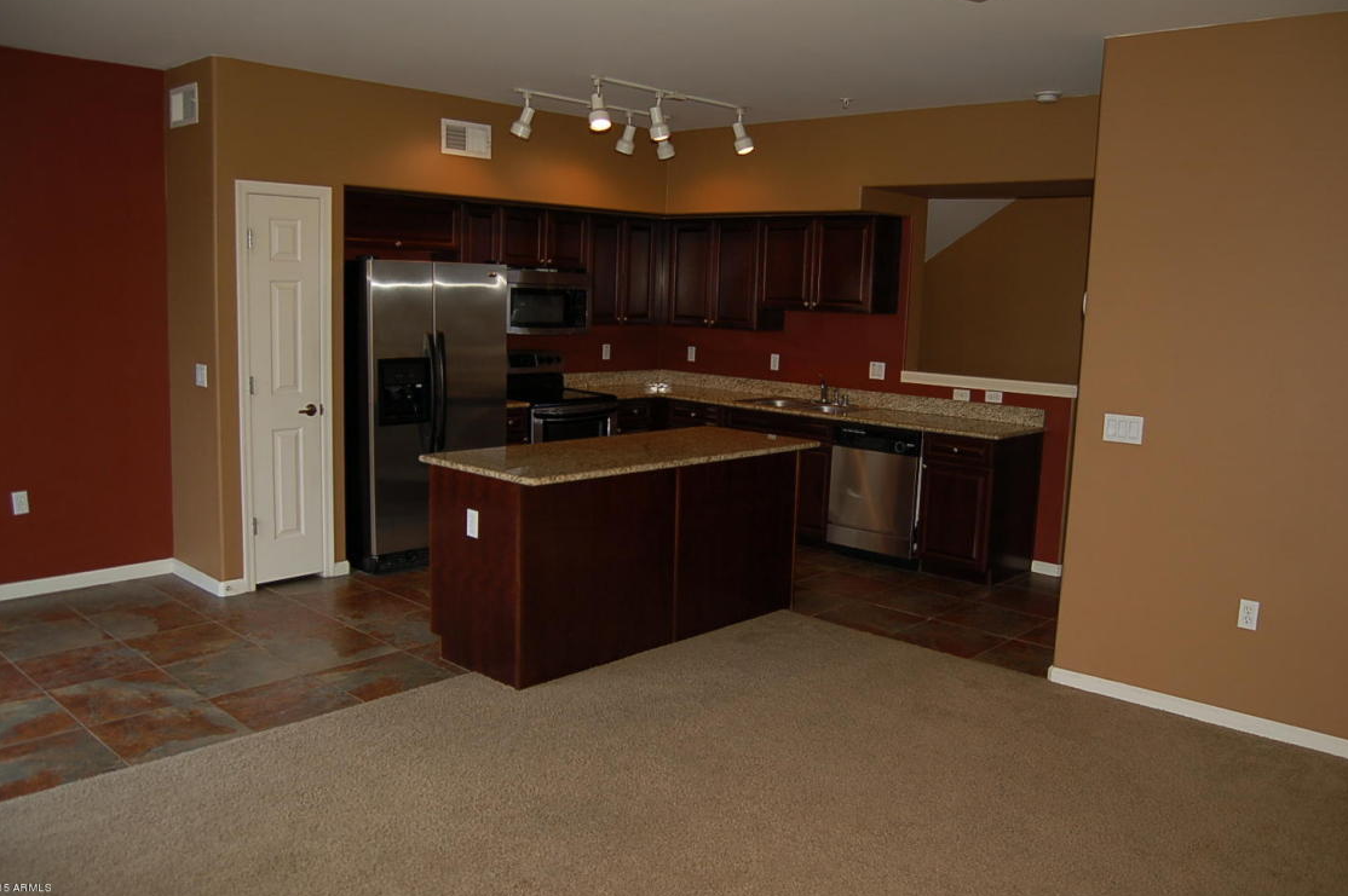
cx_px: 677
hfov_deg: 65.5
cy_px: 456
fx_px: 1048
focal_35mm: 28
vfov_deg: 46.3
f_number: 3.5
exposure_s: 1/60
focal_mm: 18
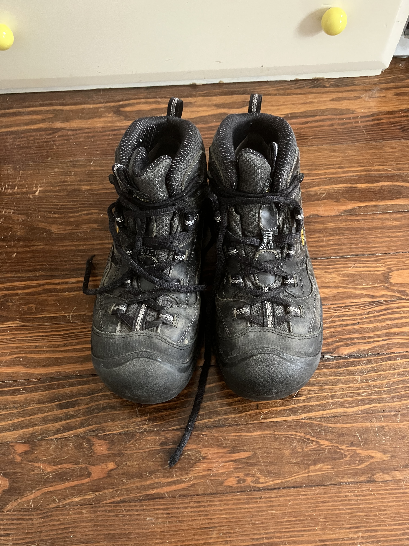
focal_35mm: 28
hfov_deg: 49.7
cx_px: 204
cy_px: 273
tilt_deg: -58.7
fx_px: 441
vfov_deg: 63.4
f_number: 1.8
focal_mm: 3.99
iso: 640
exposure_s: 1/27
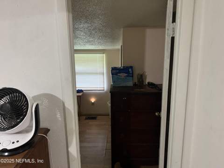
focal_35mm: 26
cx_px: 112
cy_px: 84
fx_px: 168
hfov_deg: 67.4
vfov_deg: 53.0
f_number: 1.5
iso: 400
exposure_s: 1/40
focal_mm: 5.7
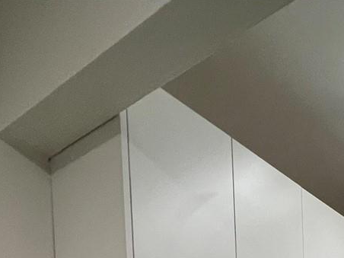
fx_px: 457
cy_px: 454
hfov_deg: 37.8
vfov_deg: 21.6
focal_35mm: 46
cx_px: 326
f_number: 1.8
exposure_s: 1/120
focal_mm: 1.57
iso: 200
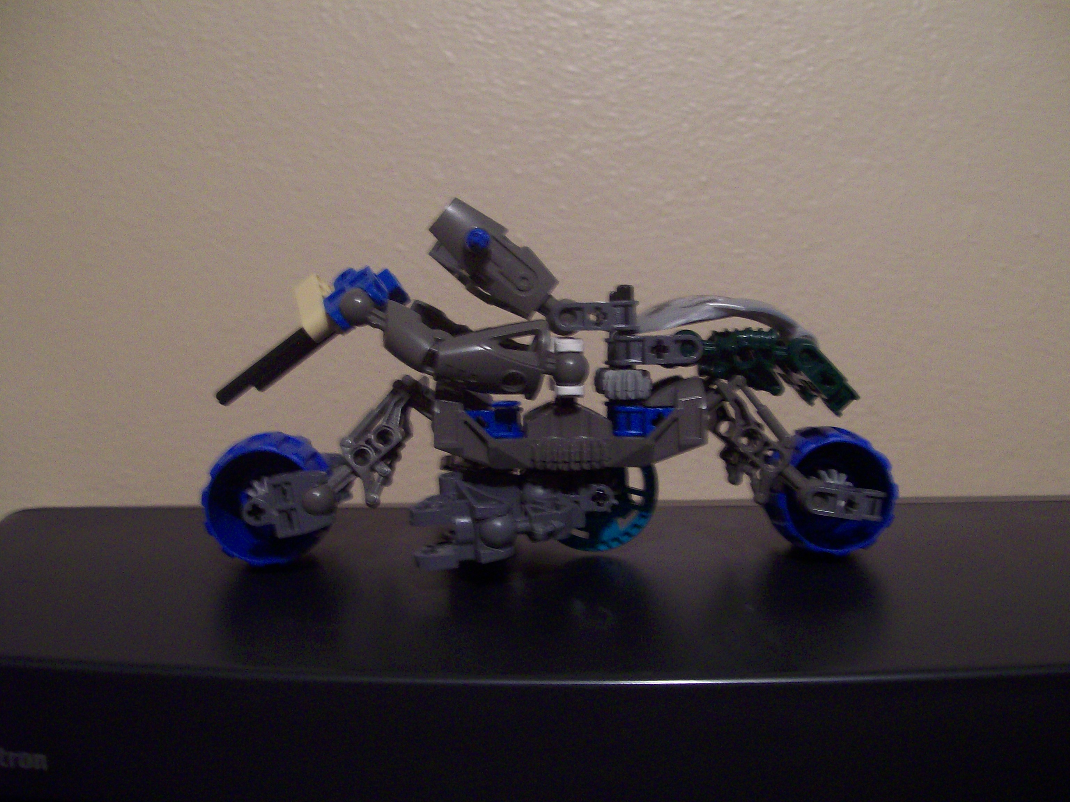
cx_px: 535
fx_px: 1113
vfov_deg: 39.7
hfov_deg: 51.4
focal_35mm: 36
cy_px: 401
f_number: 2.7
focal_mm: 6
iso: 160
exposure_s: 1/8
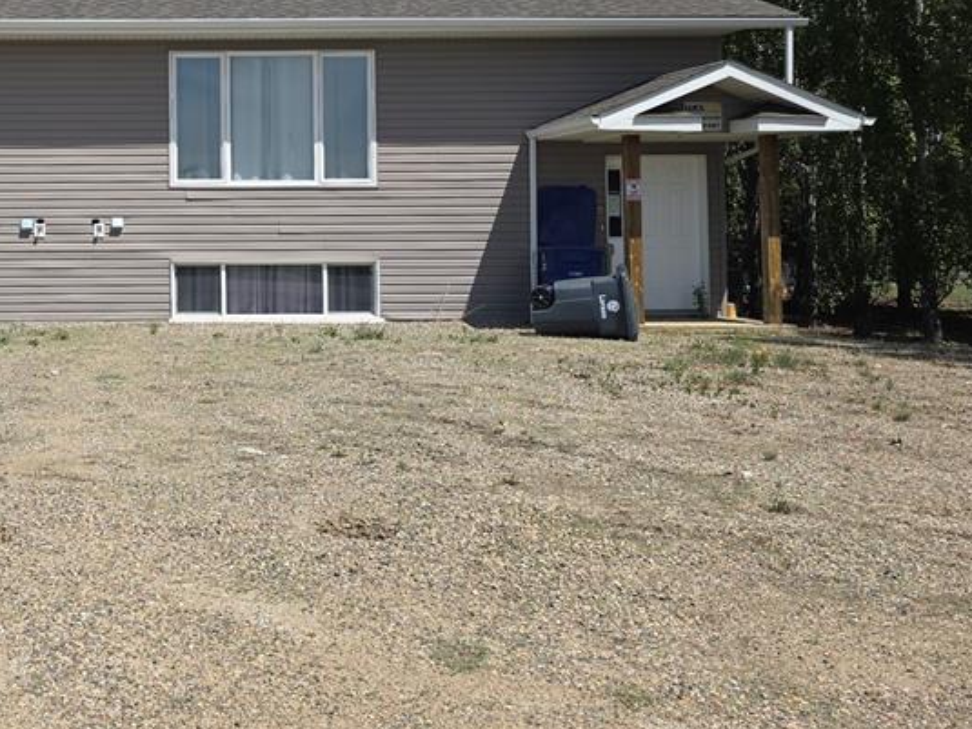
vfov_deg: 32.5
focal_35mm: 44
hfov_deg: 39.1
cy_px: 220
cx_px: 53
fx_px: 1235
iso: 12
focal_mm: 6.3
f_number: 1.7
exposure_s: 1/1205
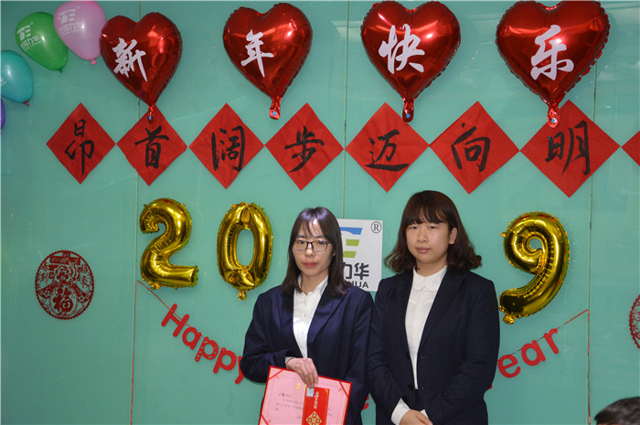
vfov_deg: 21.5
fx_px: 1119
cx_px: 320
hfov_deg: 31.9
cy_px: 212
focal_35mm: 63
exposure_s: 1/60
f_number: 4.8
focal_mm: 42
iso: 1100
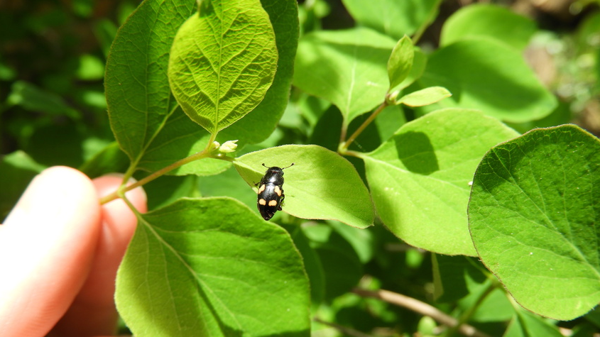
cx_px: 301
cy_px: 212
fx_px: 525
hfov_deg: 59.5
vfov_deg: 35.4
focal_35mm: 33
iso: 100
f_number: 3.5
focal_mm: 5.4
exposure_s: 1/250
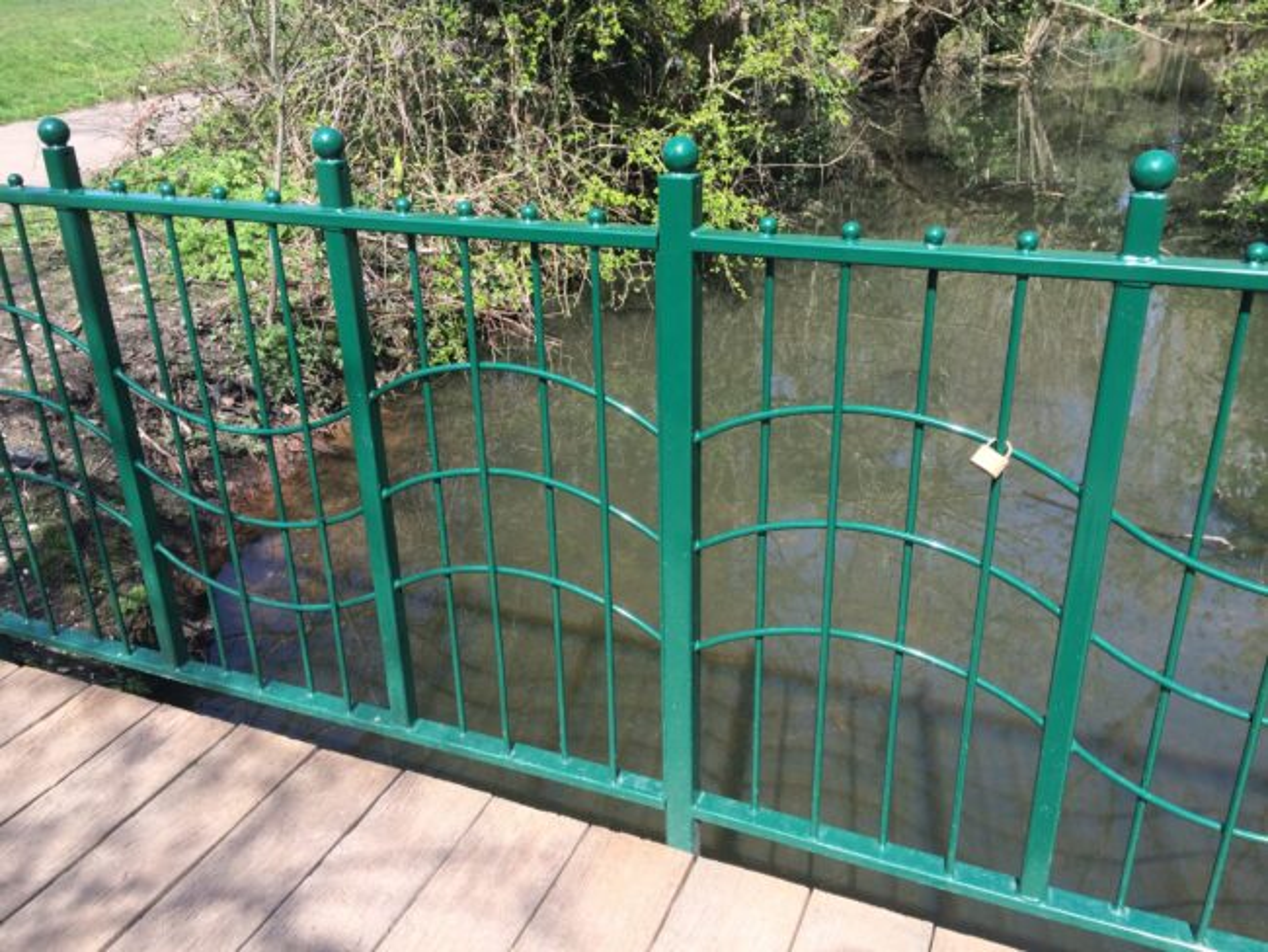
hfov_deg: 61.6
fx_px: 1063
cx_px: 634
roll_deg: +2.4
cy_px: 476
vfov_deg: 48.3
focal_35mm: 29
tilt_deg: -25.8
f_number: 2.2
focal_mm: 4.15
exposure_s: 1/892
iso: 32
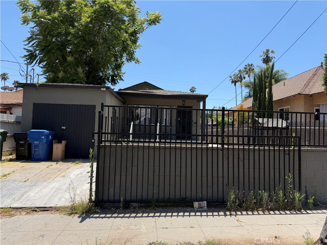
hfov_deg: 71.6
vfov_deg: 56.8
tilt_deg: +4.3
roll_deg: -0.6
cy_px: 122
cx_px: 164
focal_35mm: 24
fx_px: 227
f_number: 1.78
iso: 80
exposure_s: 1/3279
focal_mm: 6.76
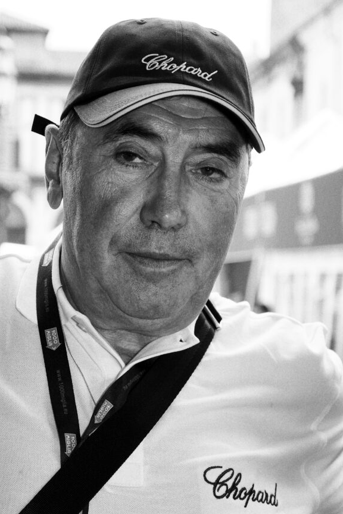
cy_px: 270
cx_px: 151
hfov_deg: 12.4
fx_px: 1573
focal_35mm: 110
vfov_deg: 18.6
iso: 200
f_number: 5.3
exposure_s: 1/250
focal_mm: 62
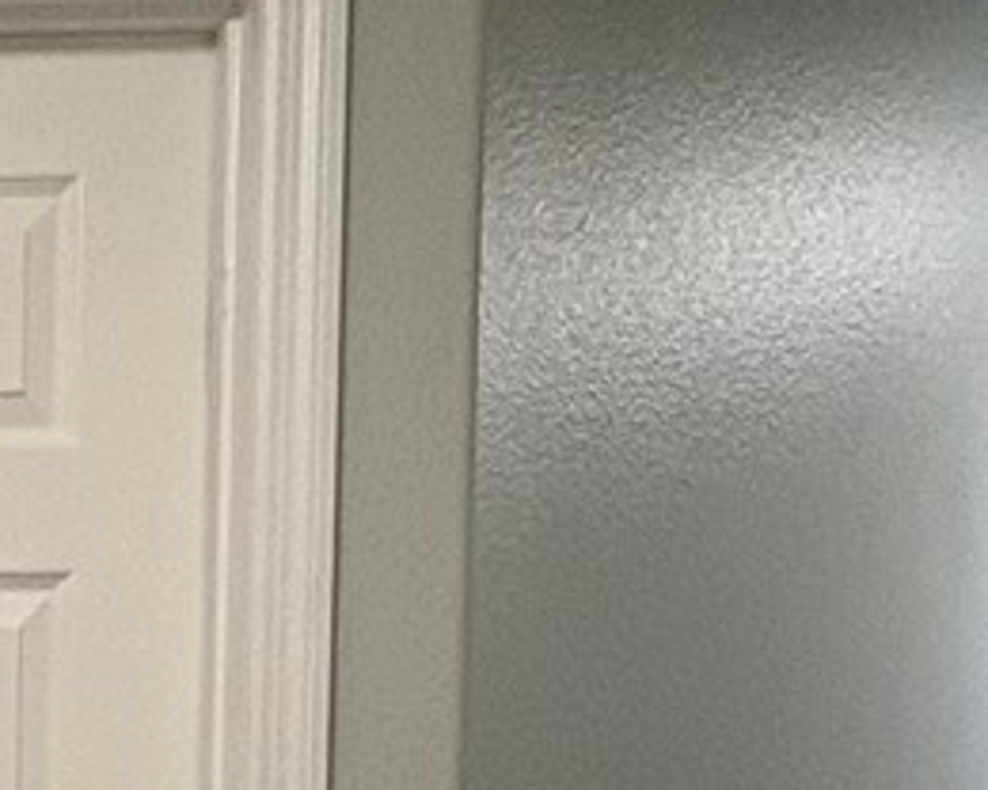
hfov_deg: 19.1
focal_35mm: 84
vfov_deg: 16.6
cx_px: -608
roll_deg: +0.6
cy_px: 1196
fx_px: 2456
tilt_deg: -5.1
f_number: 2.2
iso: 200
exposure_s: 1/120
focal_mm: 2.22
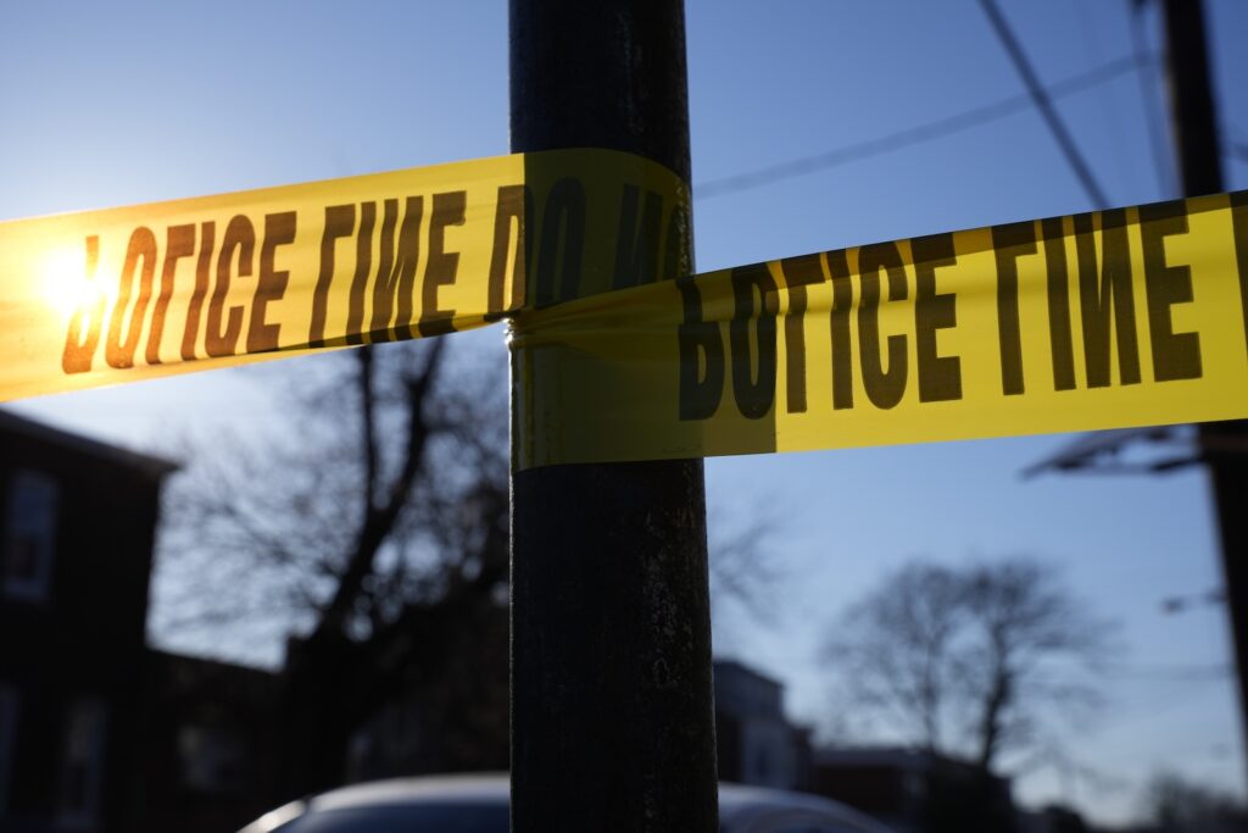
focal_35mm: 48
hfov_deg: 41.1
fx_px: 1664
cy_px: 416
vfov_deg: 28.1
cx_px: 624
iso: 125
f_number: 9
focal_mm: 48
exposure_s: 1/1250
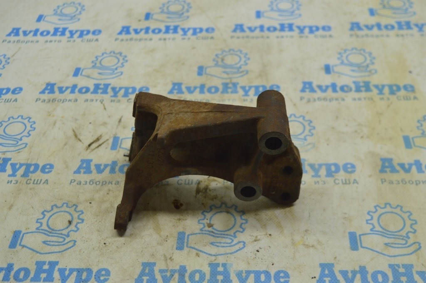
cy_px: 142
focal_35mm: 51
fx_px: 603
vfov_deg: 26.4
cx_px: 213
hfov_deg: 38.9
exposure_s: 1/40
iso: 400
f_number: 5.6
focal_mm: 34
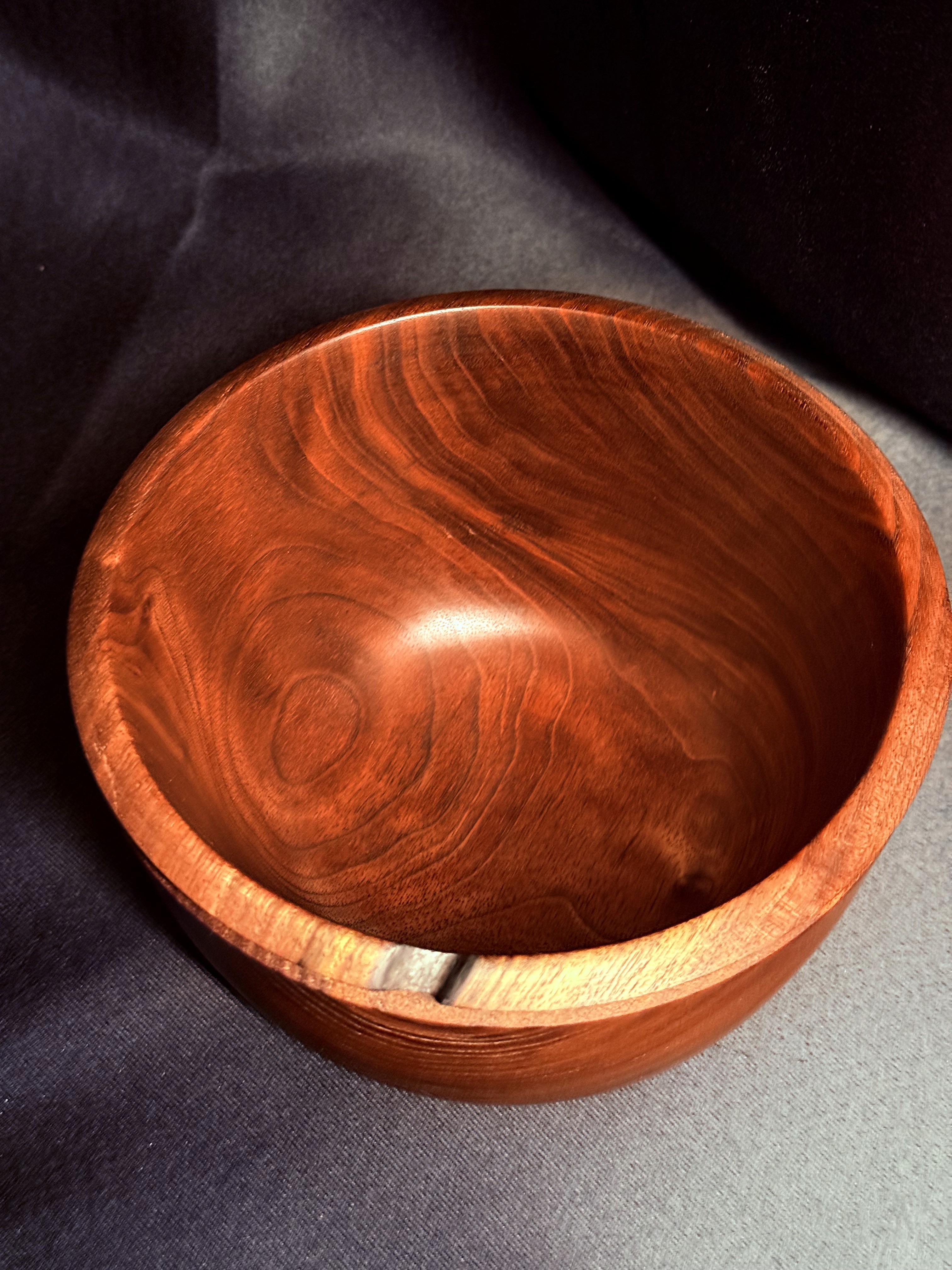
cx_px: 476
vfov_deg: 39.7
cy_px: 635
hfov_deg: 30.3
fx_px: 1760
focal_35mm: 48
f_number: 1.78
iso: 800
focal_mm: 6.76
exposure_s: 1/29
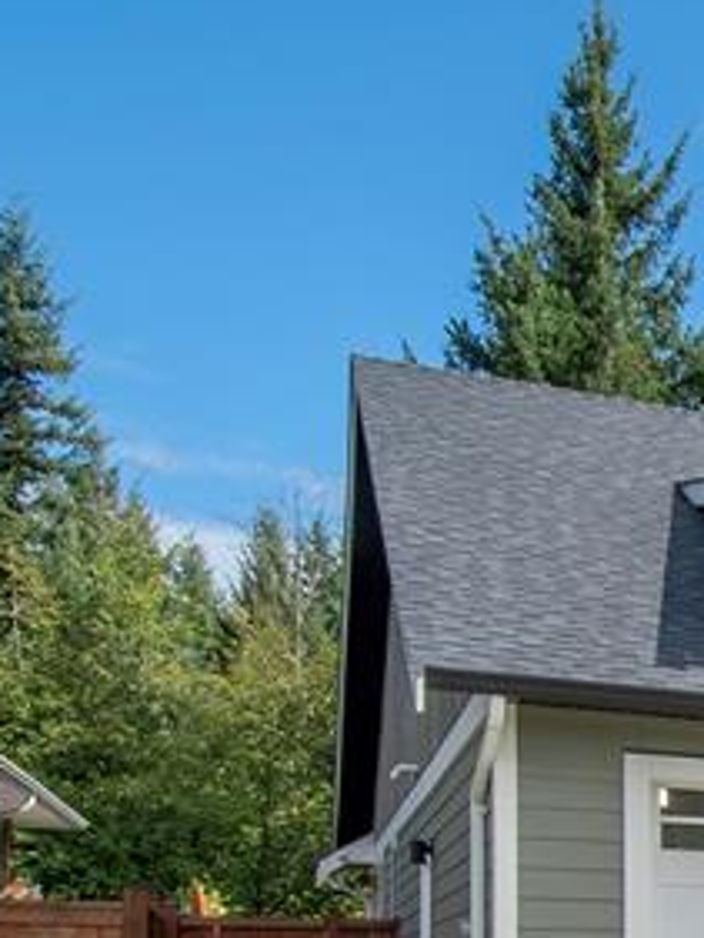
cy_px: 1018
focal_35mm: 63
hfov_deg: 17.8
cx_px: 1325
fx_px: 1707
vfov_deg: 28.1
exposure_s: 1/320
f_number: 13
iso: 320
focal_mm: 12
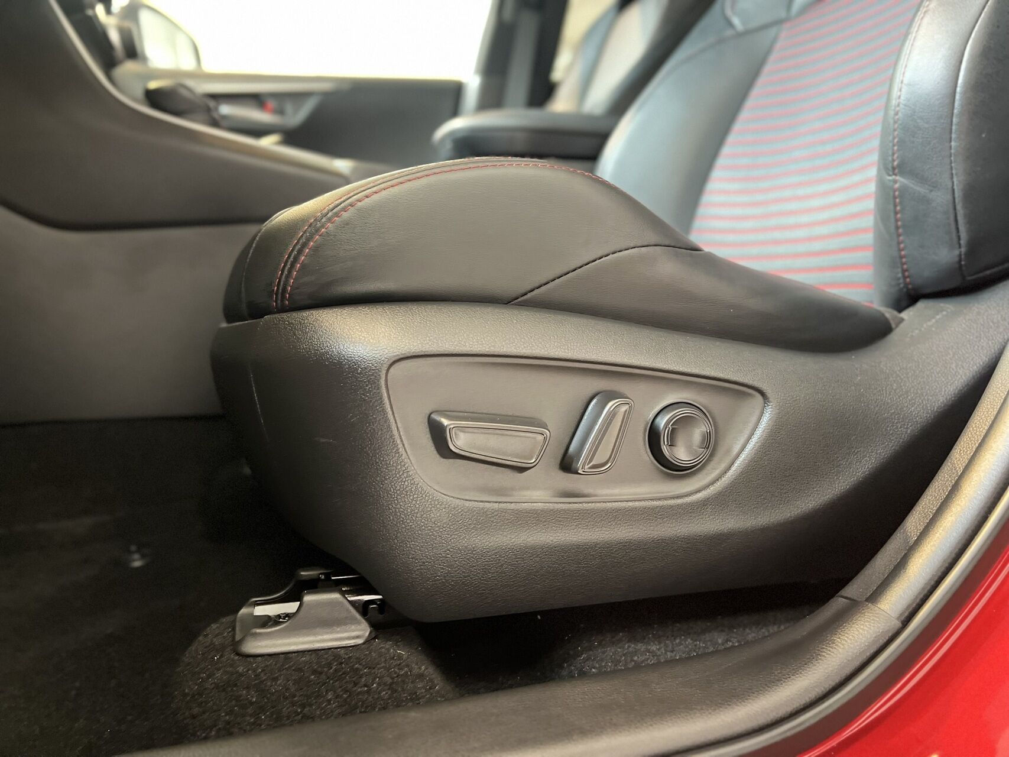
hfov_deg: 67.3
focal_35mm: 26
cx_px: 504
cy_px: 378
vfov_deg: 53.1
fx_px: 758
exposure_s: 1/50
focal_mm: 5.7
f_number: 1.5
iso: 500
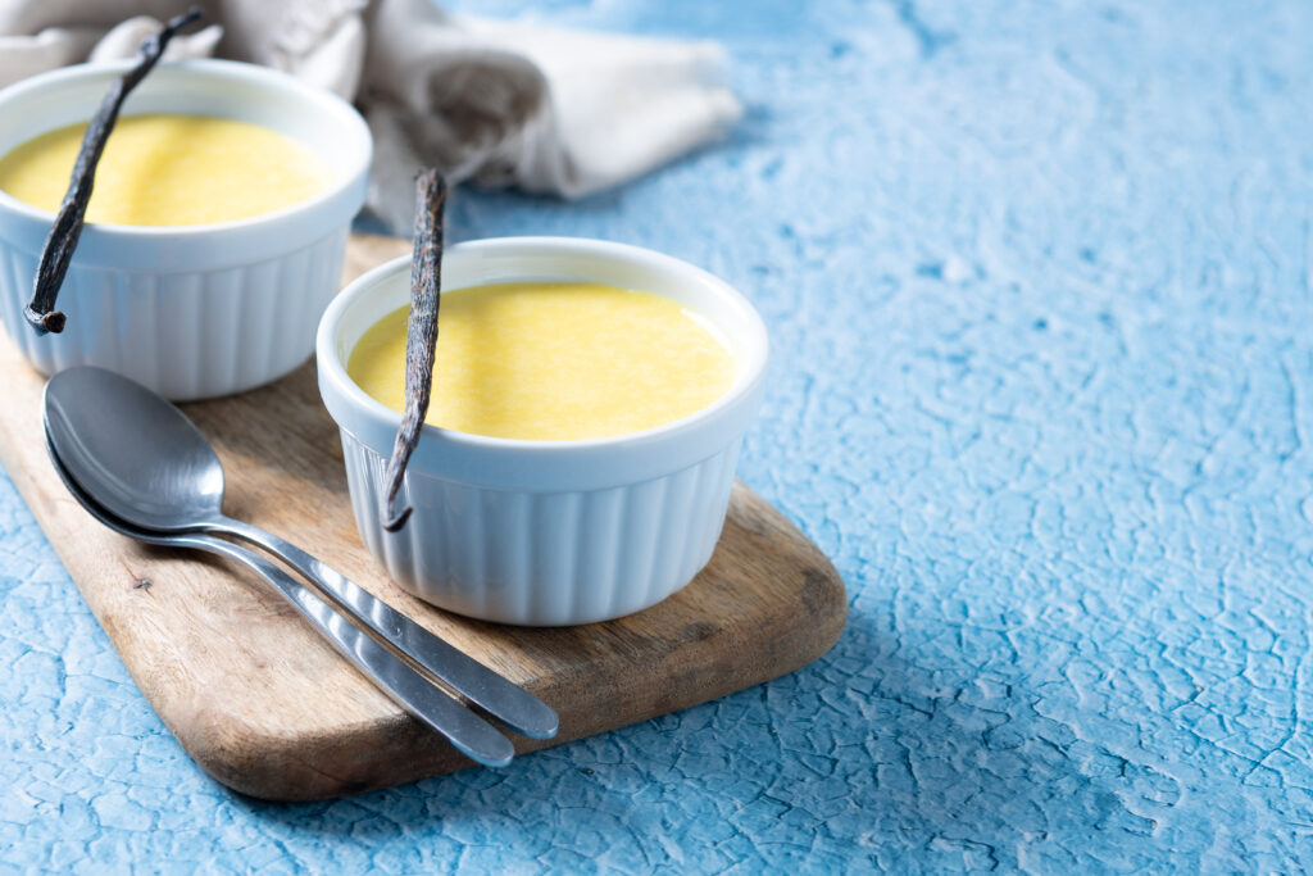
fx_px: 3283
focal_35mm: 90
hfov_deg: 22.6
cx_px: 656
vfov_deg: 15.2
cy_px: 438
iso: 100
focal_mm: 60
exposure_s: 1/200
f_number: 5.6
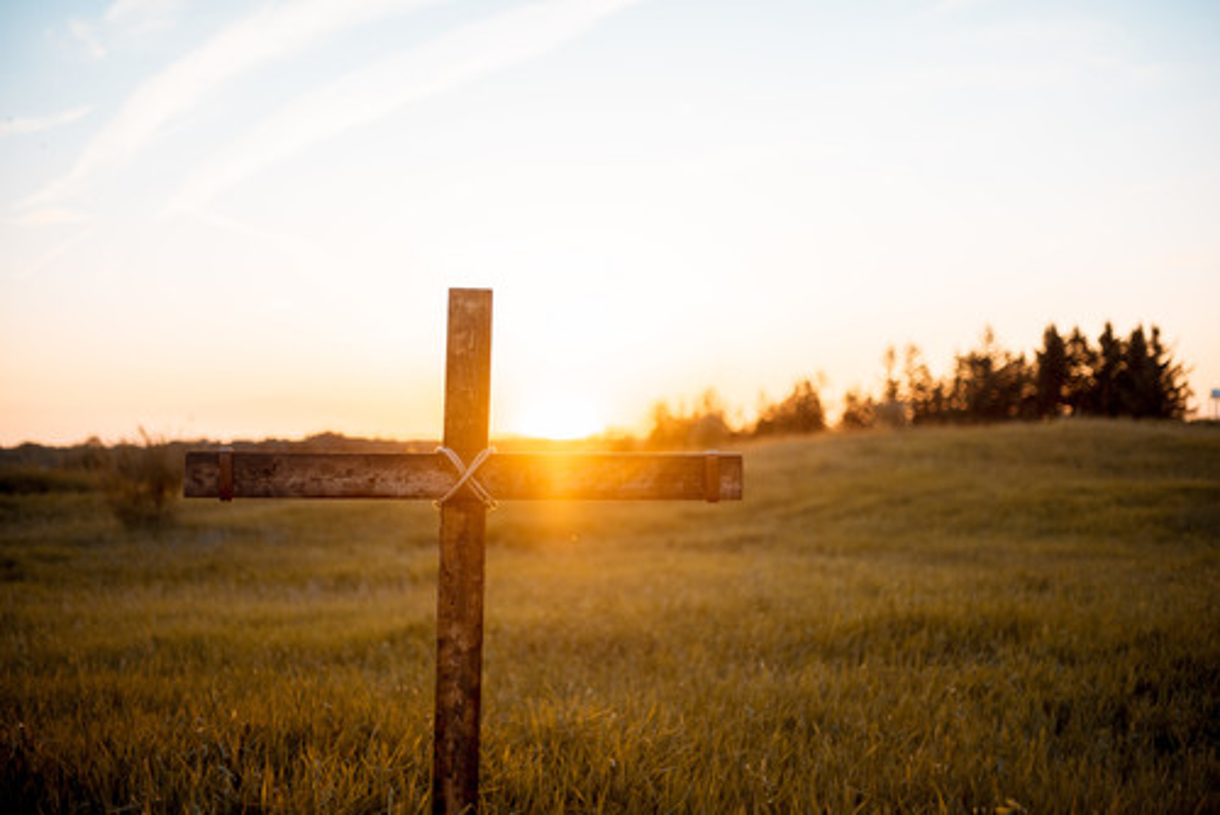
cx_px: 610
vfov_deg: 27.0
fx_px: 1695
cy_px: 408
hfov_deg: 39.6
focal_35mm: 50
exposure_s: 1/2000
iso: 250
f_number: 1.4
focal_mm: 50
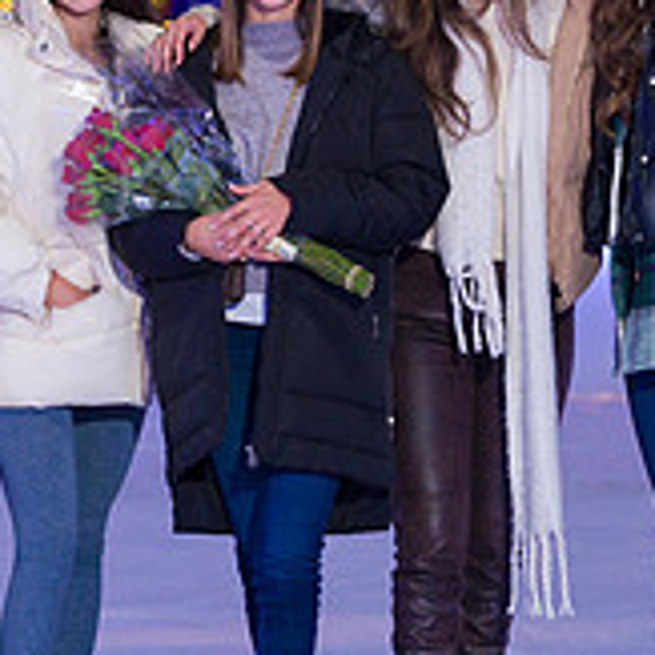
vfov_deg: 7.8
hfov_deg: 7.8
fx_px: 4774
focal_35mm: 223
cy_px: 101
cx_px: 287
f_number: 3.2
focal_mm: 70
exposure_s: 1/200
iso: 2000
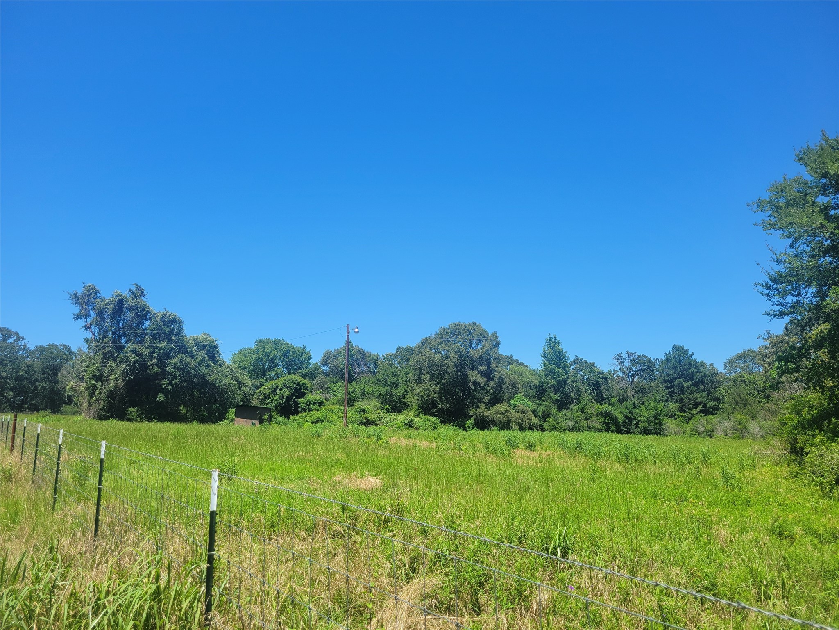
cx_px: 420
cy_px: 315
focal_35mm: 26
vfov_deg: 53.1
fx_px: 630
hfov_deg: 67.3
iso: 40
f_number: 1.8
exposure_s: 1/2000
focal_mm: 5.4
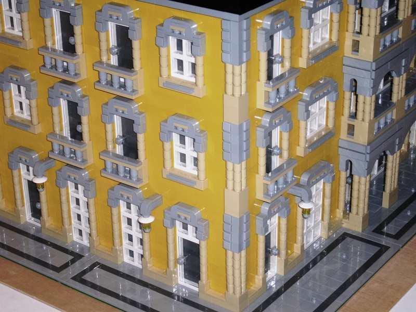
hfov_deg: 23.3
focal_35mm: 84
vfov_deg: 17.6
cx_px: 208
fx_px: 1009
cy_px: 156
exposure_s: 1/30
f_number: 4.4
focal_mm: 13.9
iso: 100
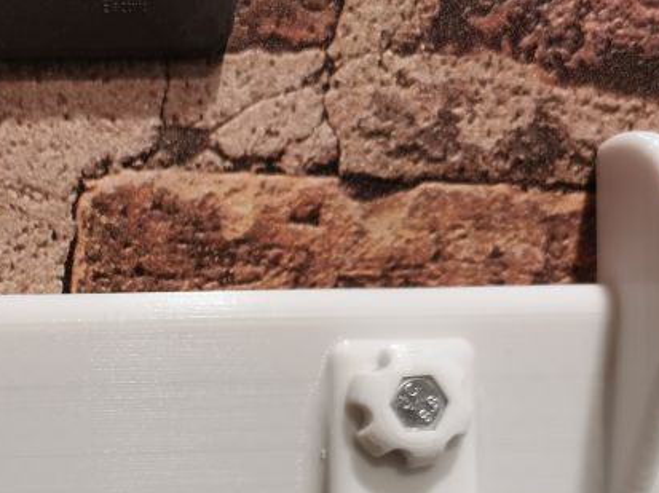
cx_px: 91
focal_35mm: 67
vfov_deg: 20.9
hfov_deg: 28.1
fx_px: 1274
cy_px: 536
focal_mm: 5.56
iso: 200
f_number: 1.6
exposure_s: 1/50
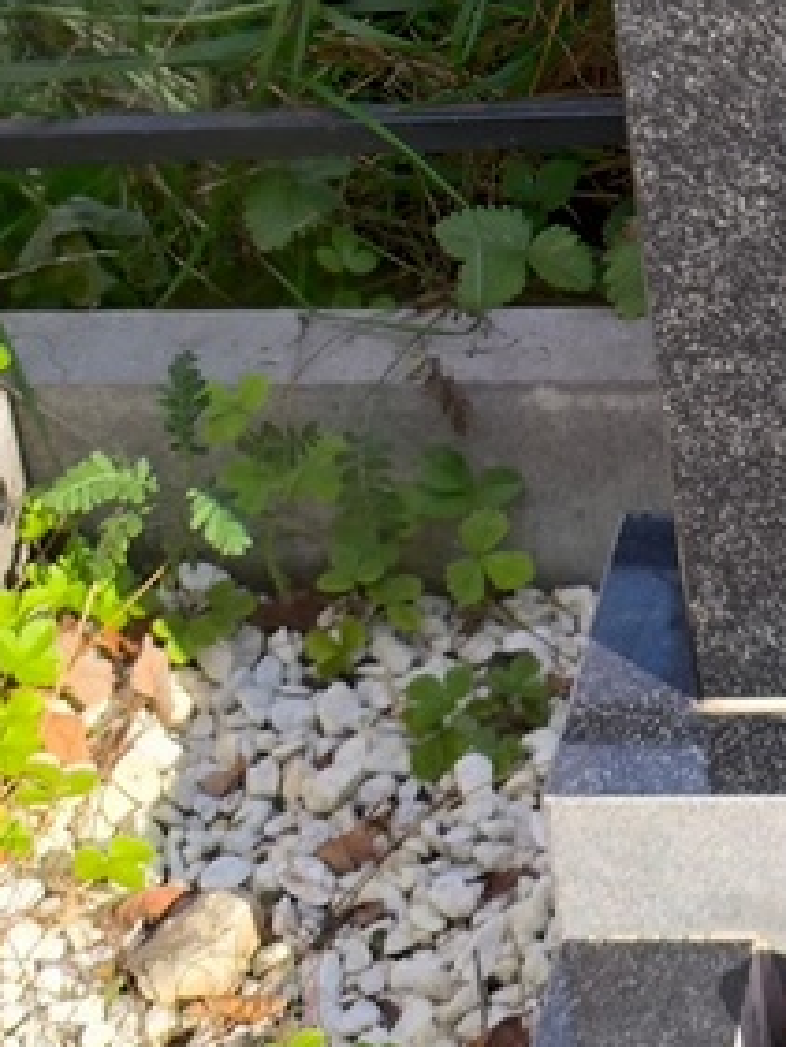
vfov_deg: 13.8
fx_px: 4296
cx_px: 1138
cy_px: 82
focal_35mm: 142
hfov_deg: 10.2
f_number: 1.7
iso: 50
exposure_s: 1/927
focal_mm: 4.71
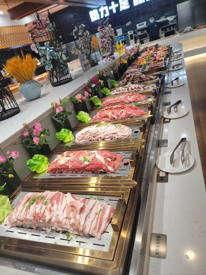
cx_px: 103
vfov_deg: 71.6
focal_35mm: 24
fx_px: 190
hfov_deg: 56.8
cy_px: 138
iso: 80
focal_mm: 6.7
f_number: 1.8
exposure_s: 1/100
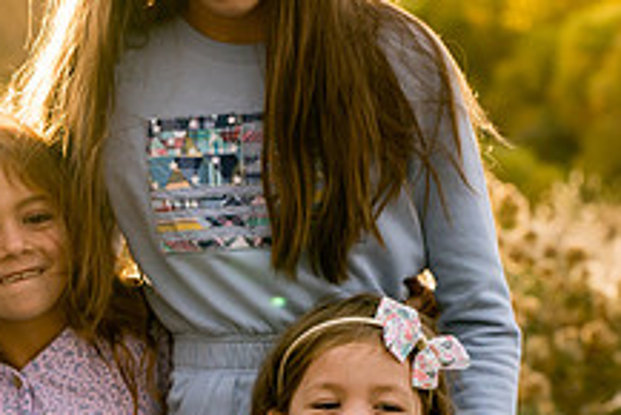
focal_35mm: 187
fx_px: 3228
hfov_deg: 11.0
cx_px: 126
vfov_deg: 7.4
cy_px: 165
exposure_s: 1/250
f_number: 4.5
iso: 640
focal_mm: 70
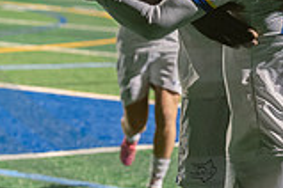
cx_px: 192
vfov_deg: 5.3
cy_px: -91
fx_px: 2004
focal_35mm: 255
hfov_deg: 8.1
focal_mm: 70
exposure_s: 1/250
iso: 2500
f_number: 3.2
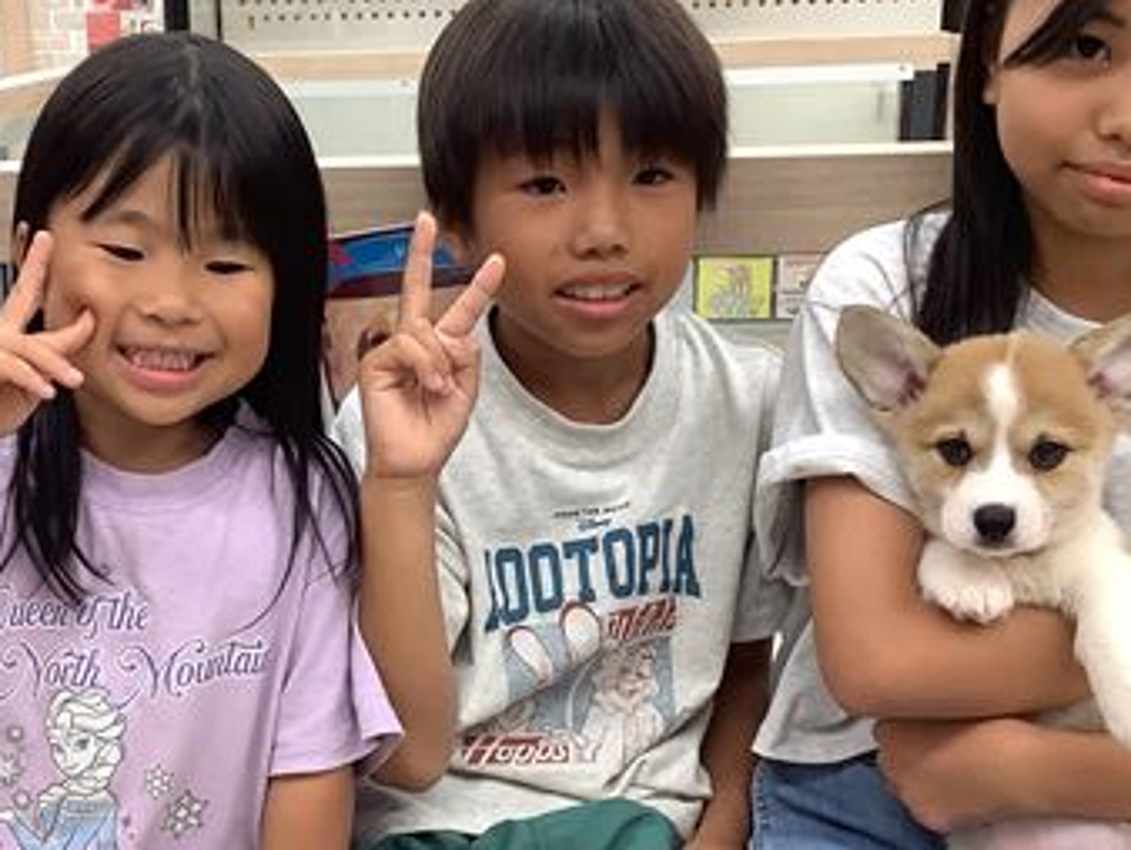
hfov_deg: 34.5
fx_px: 1798
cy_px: 535
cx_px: 348
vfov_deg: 26.5
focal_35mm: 55
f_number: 2.4
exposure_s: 1/50
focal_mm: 3.3
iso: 100
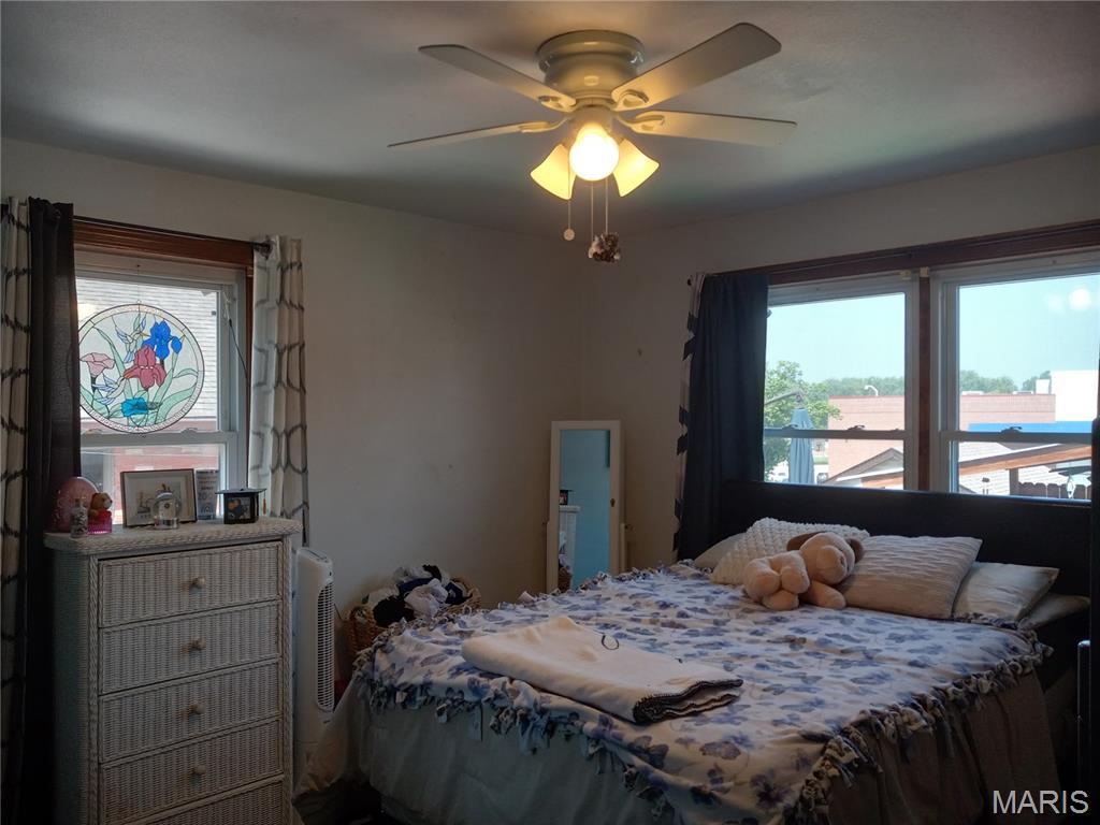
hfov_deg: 65.3
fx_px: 858
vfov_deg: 51.4
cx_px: 550
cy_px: 412
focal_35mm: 27
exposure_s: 1/120
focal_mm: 3.94
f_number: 1.8
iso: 64
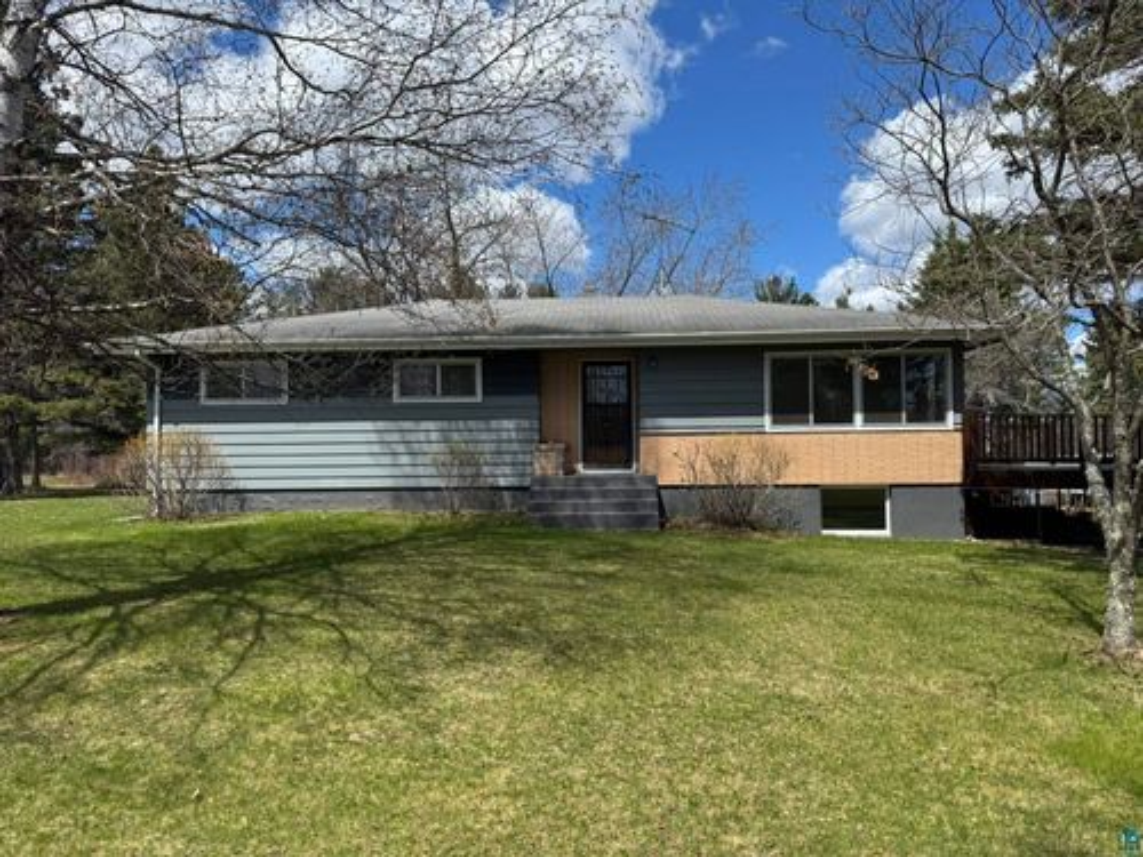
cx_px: 572
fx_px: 792
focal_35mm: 24
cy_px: 428
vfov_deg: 56.8
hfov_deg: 71.6
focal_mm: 6.76
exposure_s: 1/3597
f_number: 1.78
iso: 80
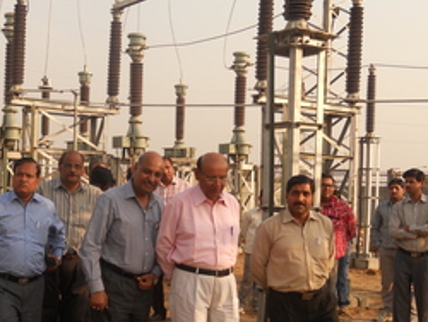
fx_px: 668
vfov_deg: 27.0
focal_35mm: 54
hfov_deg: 34.9
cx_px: 120
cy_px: 184
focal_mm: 4.9
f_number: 3.2
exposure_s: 1/400
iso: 80
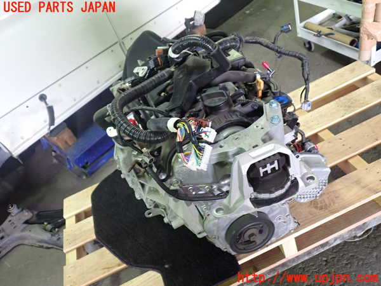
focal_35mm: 30
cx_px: 190
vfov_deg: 46.8
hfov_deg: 60.0
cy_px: 143
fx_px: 330
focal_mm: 5.4
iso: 320
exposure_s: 1/30
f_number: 2.3
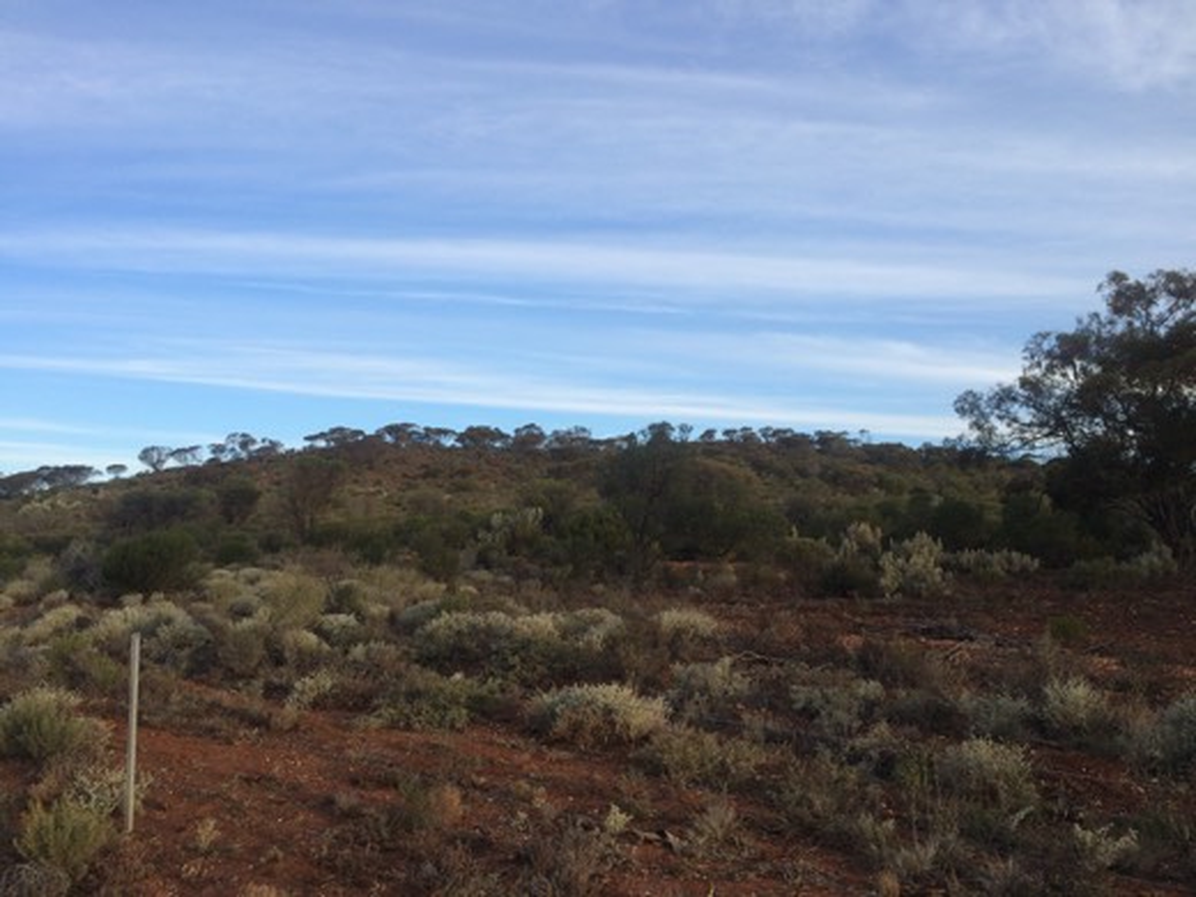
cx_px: 598
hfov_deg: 61.7
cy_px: 448
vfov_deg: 48.2
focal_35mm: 29
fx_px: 1002
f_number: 2.2
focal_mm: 4.15
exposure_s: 1/547
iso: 32
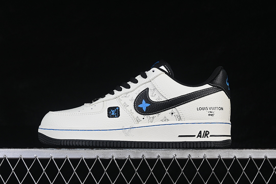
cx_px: 138
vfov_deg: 18.2
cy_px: 92
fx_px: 575
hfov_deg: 27.0
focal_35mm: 75
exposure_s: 1/80
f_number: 8
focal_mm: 50
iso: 160
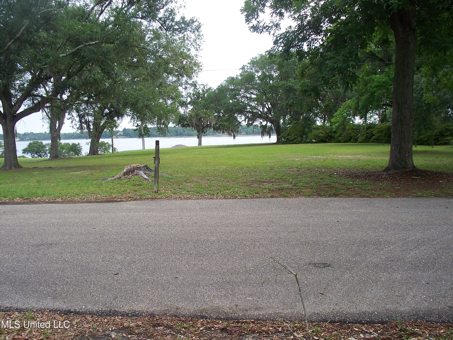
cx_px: 226
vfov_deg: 39.7
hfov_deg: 51.4
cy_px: 170
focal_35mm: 36
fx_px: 471
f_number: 2.8
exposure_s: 1/250
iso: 80
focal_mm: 7.54
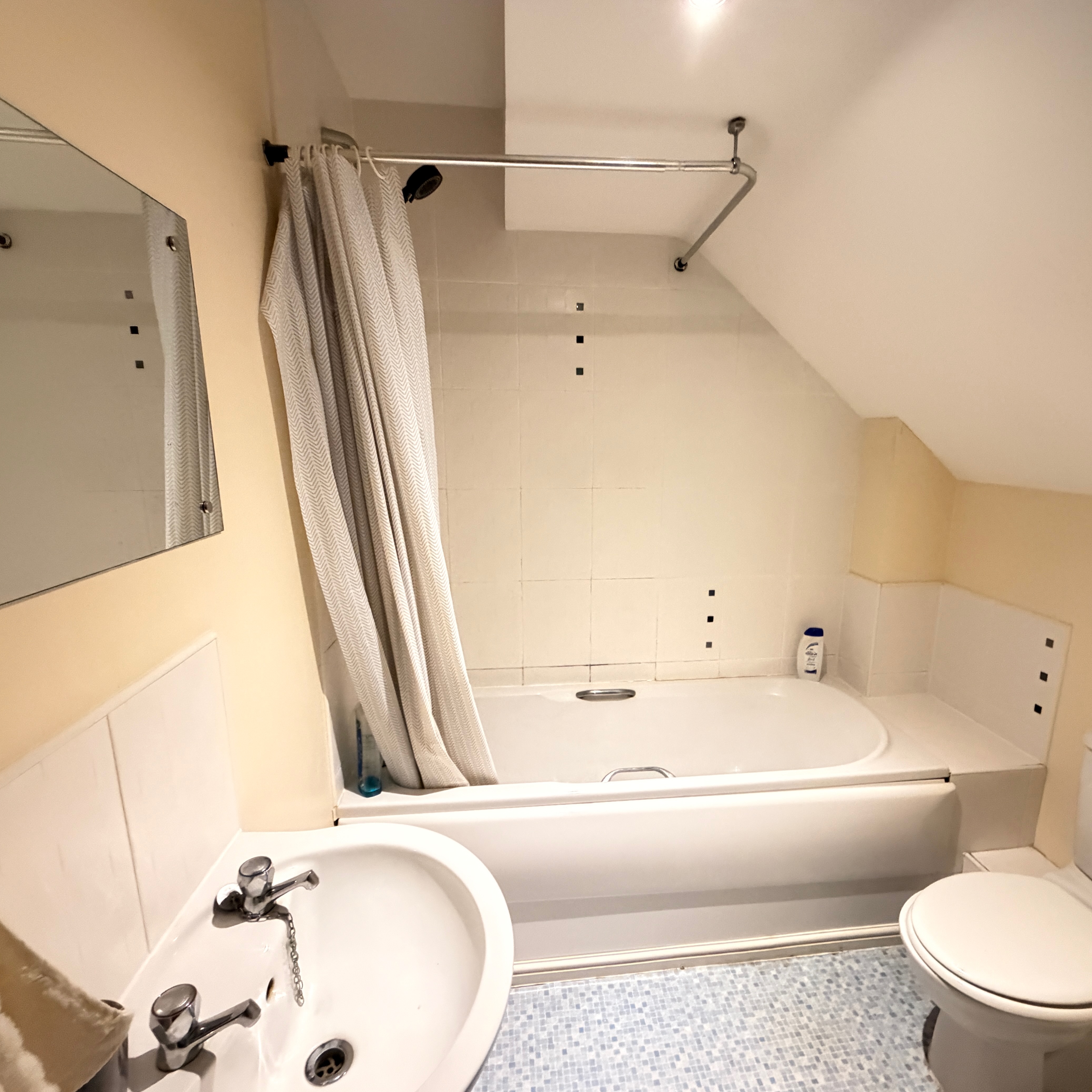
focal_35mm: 17
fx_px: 607
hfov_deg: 83.8
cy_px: 562
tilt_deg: -11.6
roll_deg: -0.6
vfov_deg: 83.9
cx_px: 587
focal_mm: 2.22
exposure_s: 1/25
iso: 1250
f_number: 2.2
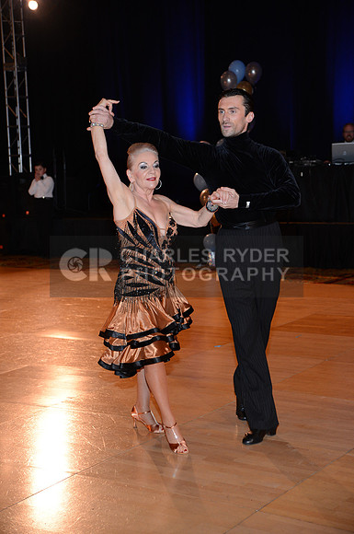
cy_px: 267
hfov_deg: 20.6
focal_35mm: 66
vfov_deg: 30.6
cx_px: 177
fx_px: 976
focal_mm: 66
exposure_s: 1/200
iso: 2000
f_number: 4.5
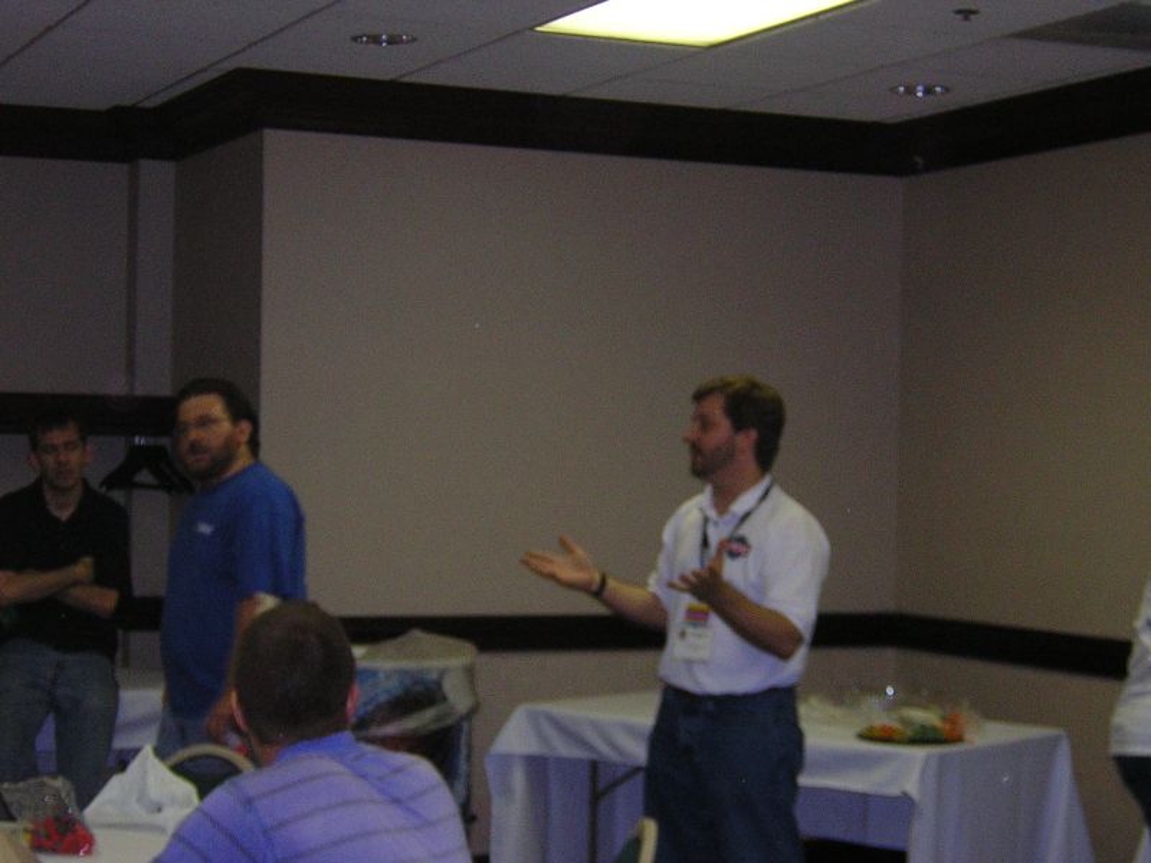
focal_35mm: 74
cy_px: 432
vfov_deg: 19.9
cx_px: 576
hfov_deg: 26.3
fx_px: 2461
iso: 400
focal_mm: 9.6
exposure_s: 1/60.1
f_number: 3.8
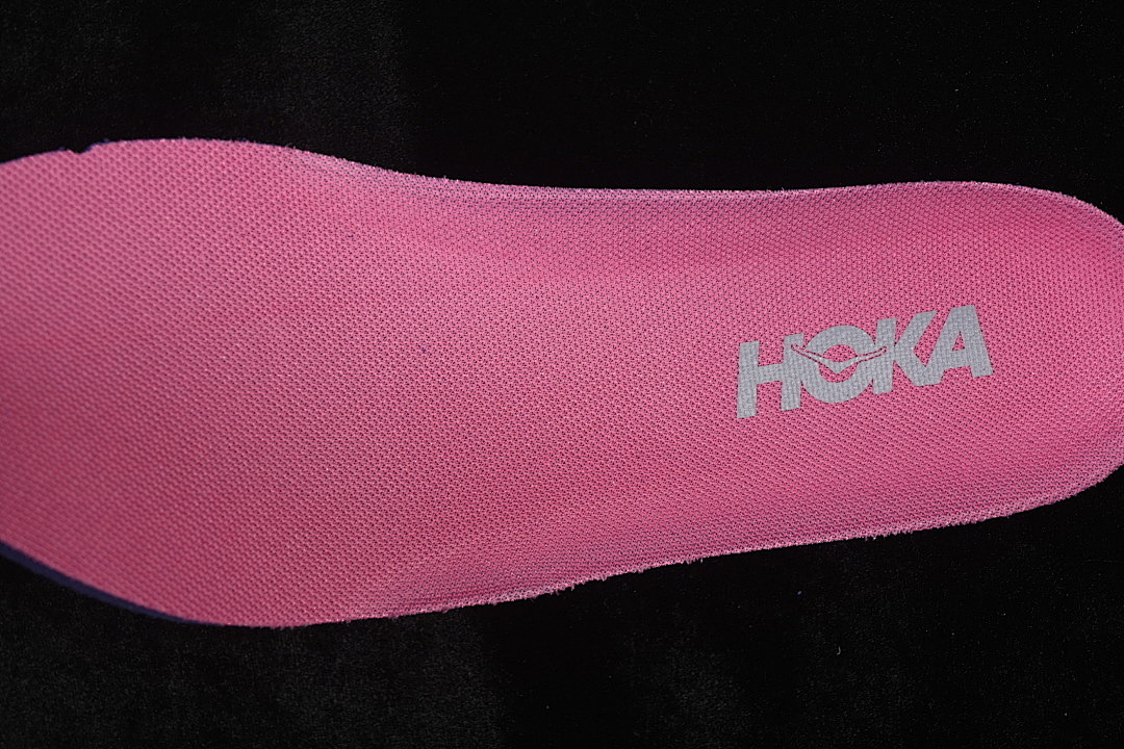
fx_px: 2341
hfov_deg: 27.0
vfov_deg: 18.2
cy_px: 374
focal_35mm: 75
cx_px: 562
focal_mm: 50
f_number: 7.1
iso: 160
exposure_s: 1/80
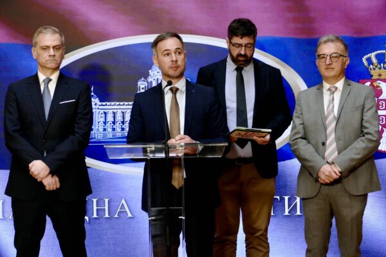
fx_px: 1040
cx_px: 193
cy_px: 128
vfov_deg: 14.1
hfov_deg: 21.0
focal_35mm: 97
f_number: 3.8
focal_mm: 35.42
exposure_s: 1/200
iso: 1600
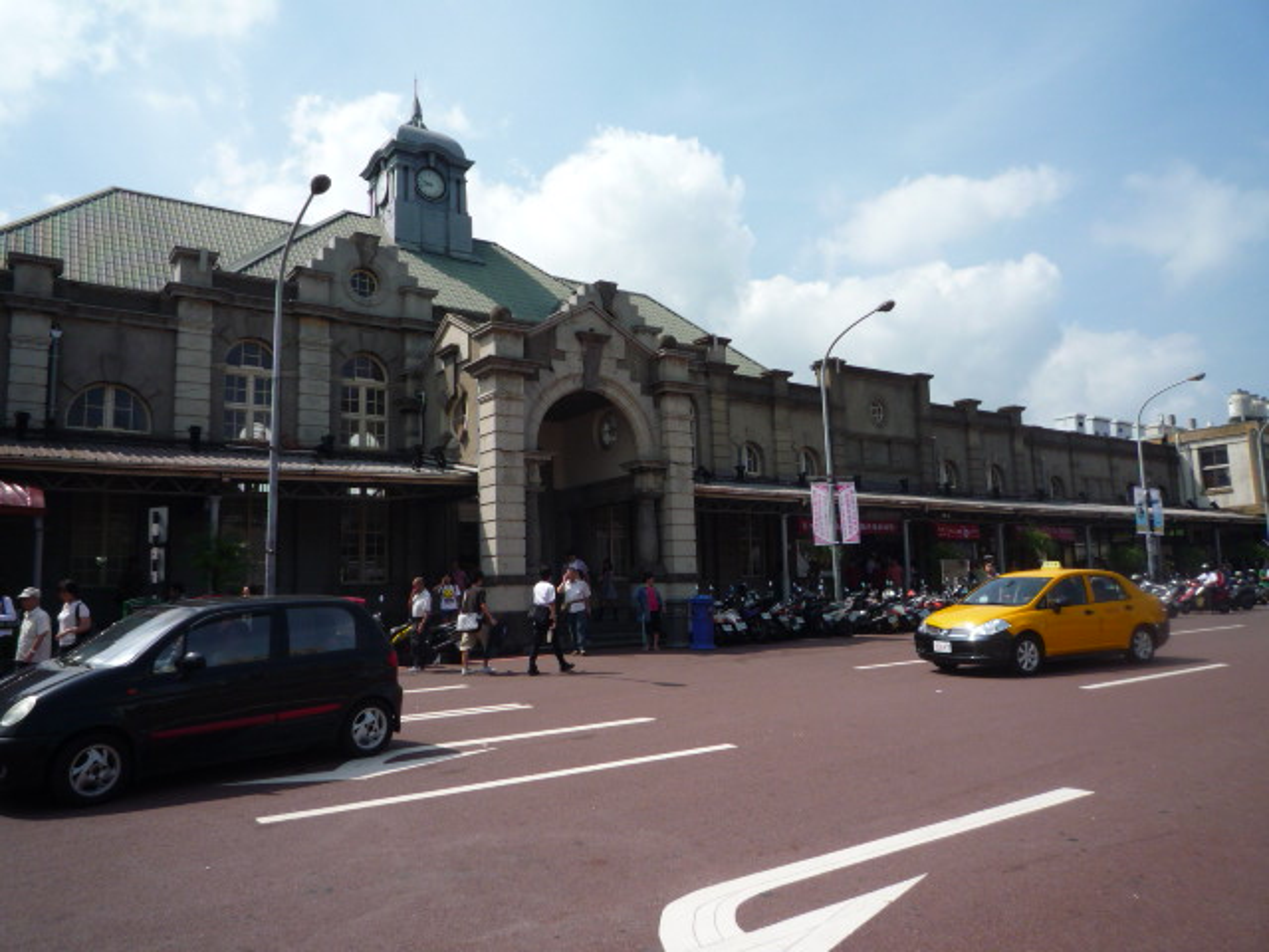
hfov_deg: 69.4
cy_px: 476
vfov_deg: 54.9
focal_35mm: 25
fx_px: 916
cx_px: 634
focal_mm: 4.4
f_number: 4
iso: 100
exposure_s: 1/800
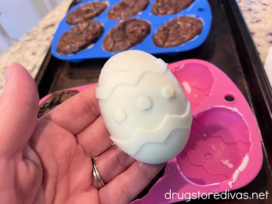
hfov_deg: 69.4
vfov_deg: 54.9
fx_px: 196
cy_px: 102
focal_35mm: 25
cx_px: 136
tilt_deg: -51.8
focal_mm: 5.1
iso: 200
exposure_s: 1/60
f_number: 1.6
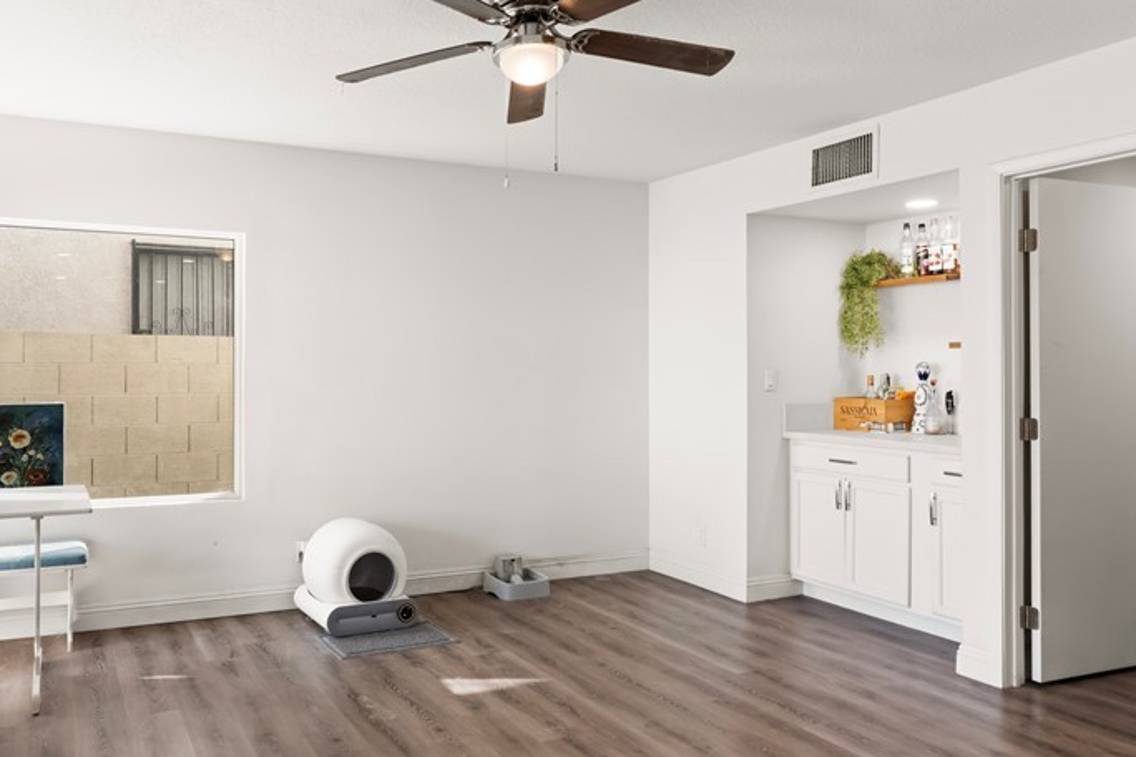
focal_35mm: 27
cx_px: 409
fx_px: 852
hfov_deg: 66.1
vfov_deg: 47.9
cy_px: 365
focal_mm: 17
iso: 400
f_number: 8
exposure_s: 1/60
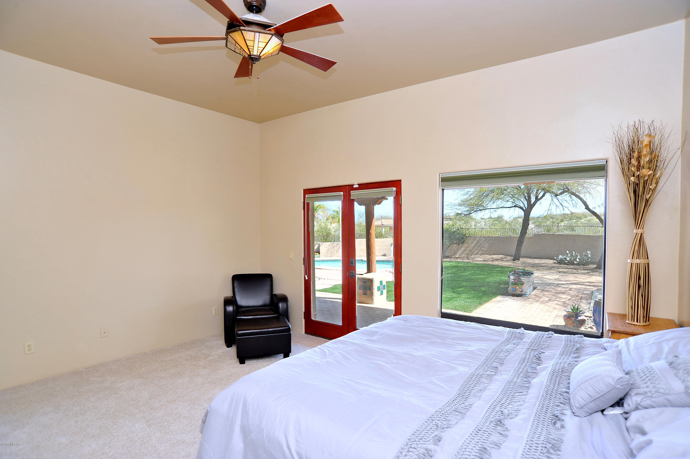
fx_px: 345
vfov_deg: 67.3
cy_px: 230
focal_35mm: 18
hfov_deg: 90.0
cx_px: 345
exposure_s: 1/40
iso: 640
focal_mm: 18
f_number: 7.1
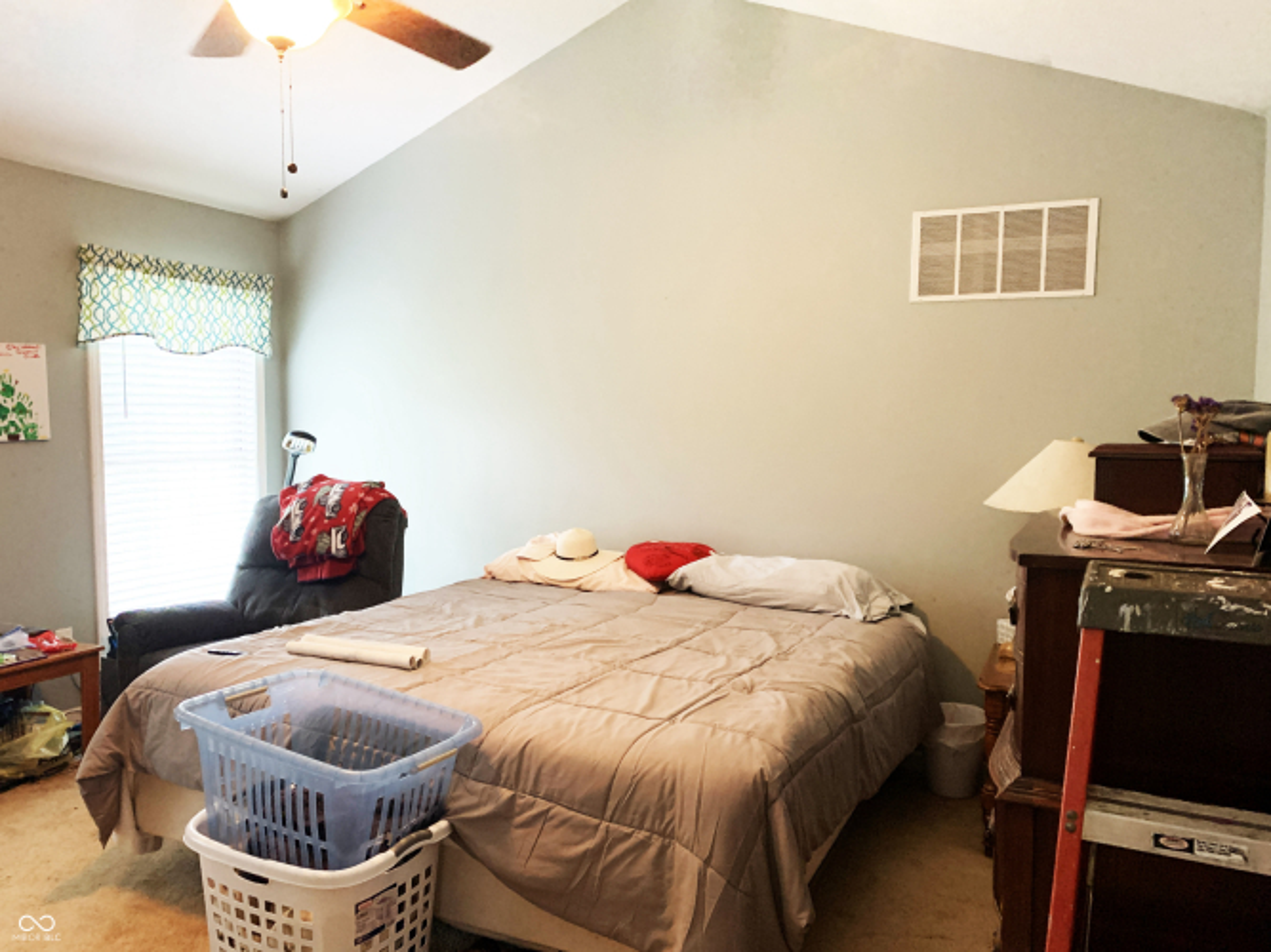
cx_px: 636
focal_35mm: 26
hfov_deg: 67.3
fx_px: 954
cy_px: 476
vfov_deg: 53.0
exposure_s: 1/30
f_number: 1.8
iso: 400
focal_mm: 4.25
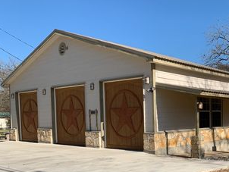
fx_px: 285
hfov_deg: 41.7
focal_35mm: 43
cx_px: 187
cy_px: 134
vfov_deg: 32.8
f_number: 1.8
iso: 25
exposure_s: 1/2257
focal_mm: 4.25
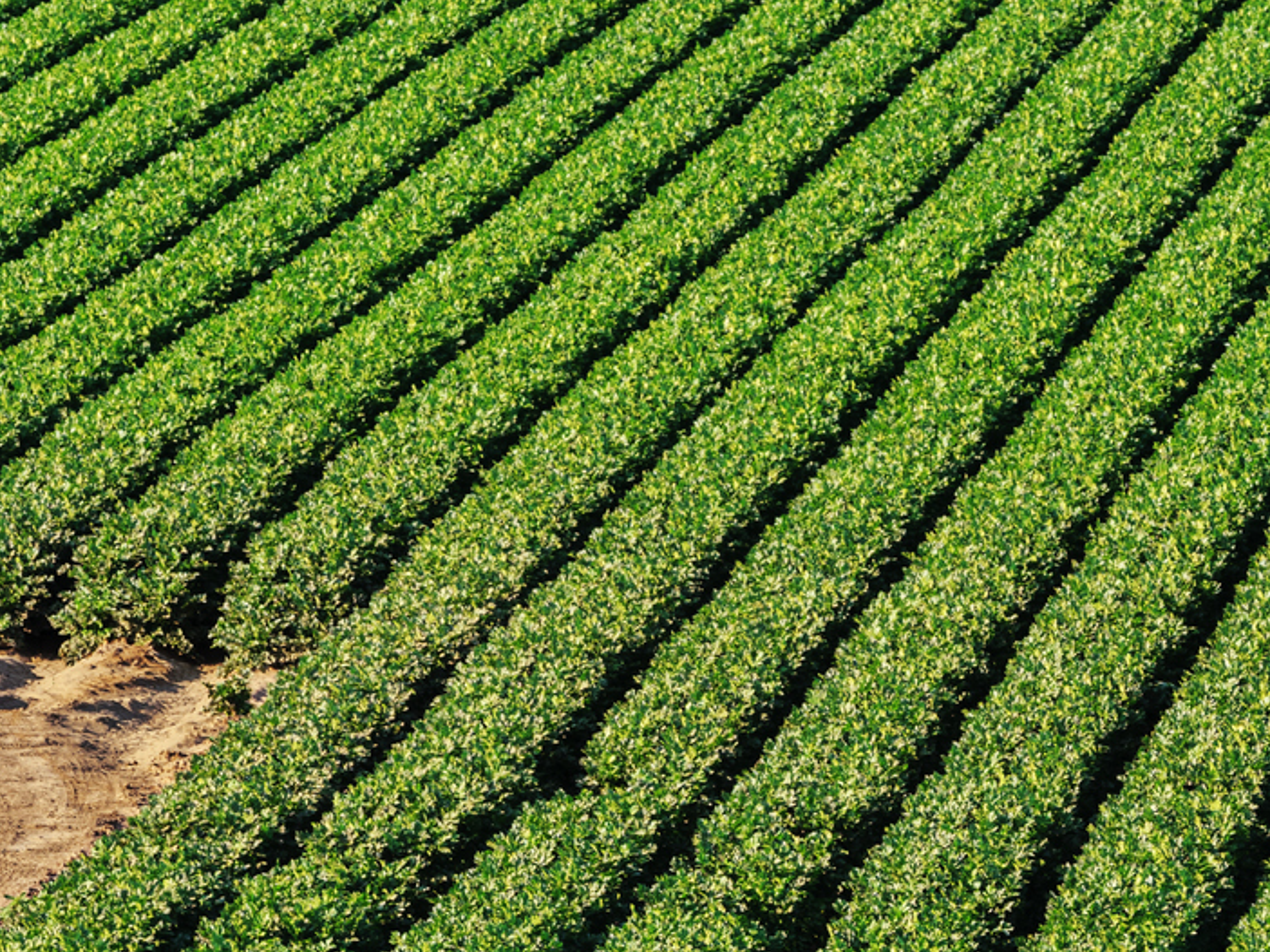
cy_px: 690
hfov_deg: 3.8
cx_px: 649
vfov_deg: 2.9
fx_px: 18925
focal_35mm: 516
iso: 100
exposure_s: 1/40
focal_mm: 200
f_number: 11
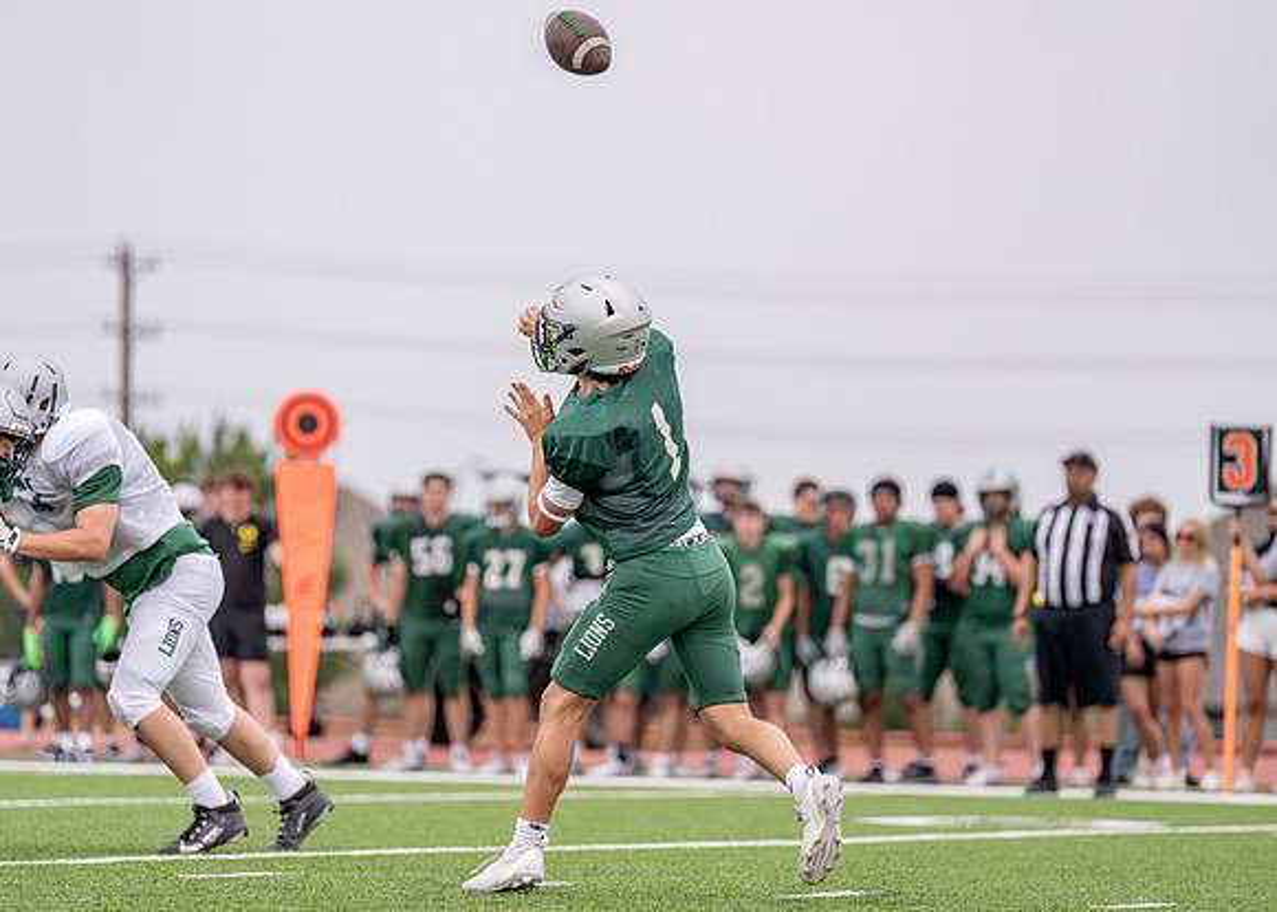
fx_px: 7170
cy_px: 487
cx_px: 589
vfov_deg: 7.3
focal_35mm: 198
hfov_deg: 10.2
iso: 250
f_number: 2.8
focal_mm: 173
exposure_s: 1/3200
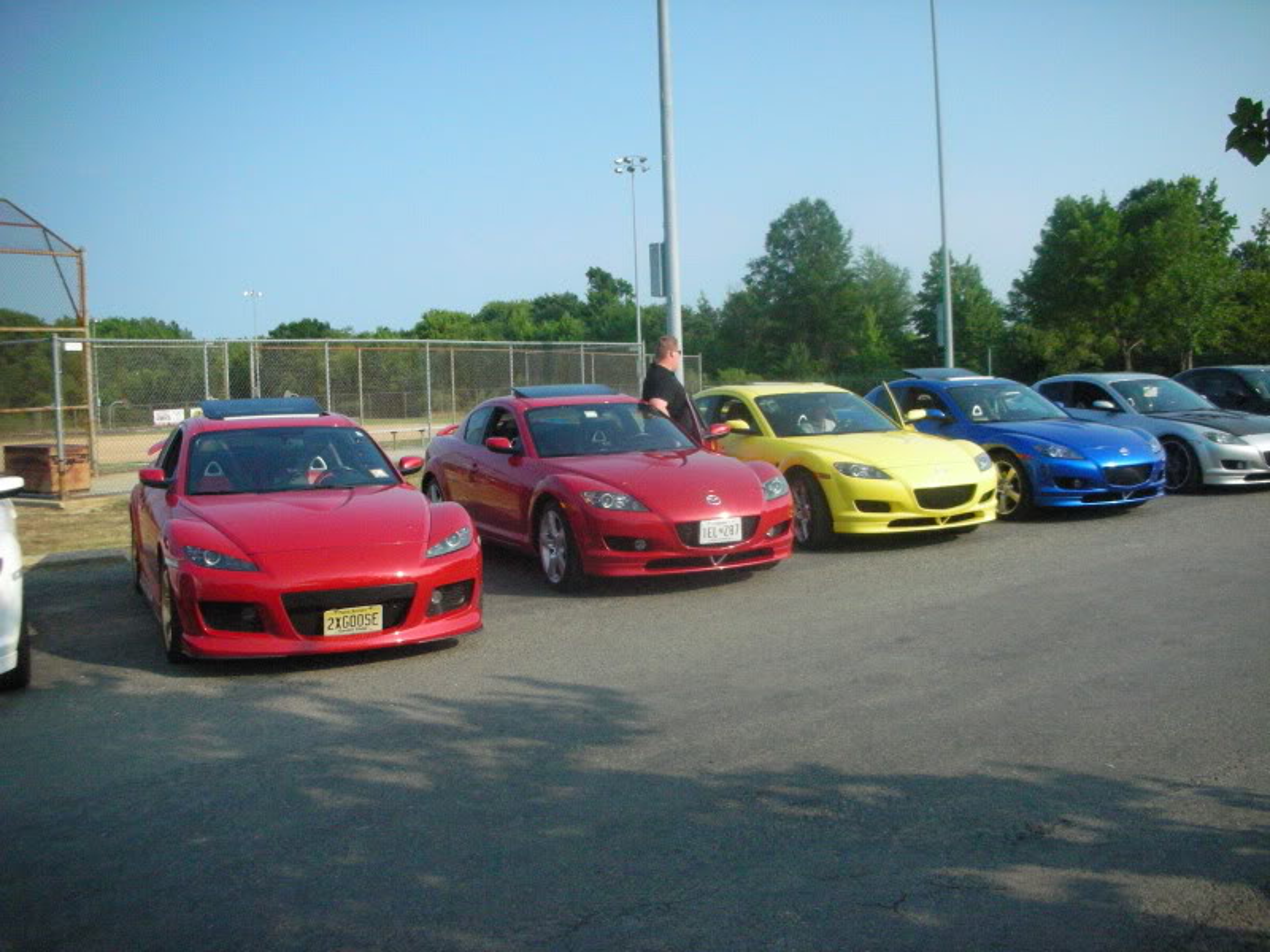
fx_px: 1284
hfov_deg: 52.6
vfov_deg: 40.7
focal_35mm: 35
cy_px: 476
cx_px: 635
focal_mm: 5.8
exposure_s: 1/444
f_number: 8.5
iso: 400
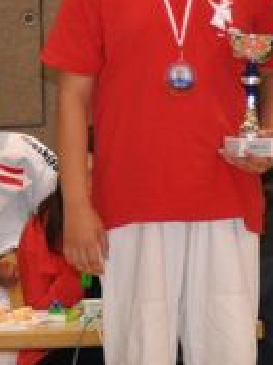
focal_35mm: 357
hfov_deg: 4.1
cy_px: 155
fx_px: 3763
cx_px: -86
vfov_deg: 5.6
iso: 800
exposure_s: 1/60
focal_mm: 42
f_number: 4.8
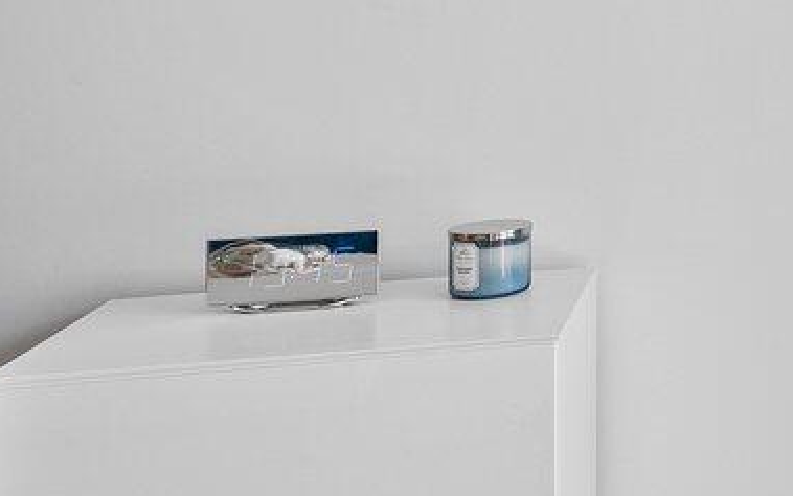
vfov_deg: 16.5
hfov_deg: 19.8
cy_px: -33
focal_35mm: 77
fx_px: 1664
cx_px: 1421
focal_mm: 14
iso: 200
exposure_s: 1/15
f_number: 8
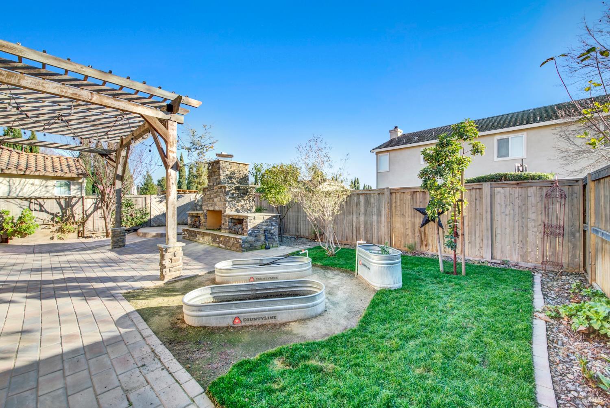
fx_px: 237
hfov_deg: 104.2
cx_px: 305
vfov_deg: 81.3
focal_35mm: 14
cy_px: 204
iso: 100
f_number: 14
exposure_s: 1/20
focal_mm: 14
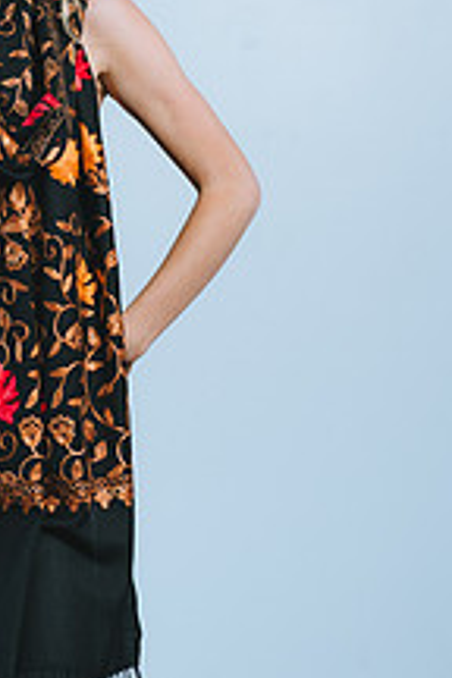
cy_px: 204
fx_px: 3333
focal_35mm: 177
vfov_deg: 11.6
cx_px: -6
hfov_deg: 7.7
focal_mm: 85
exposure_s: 1/160
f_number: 4
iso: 100
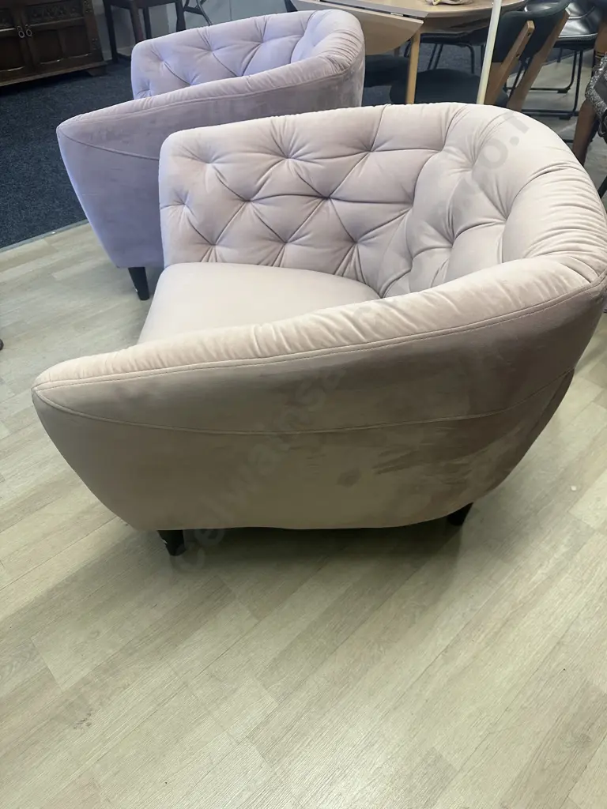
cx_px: 304
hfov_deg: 56.8
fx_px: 561
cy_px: 404
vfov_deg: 71.6
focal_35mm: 24
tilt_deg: -43.4
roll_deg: -0.6
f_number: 1.78
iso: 200
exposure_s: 1/100
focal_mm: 6.86
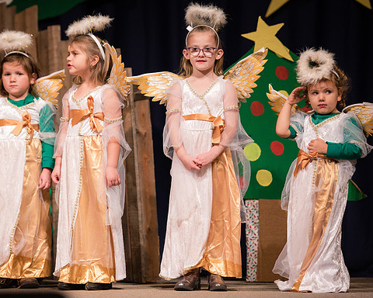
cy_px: 148
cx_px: 173
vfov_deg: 10.1
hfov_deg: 12.6
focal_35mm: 153
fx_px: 1689
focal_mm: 130
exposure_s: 1/400
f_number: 2.8
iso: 1600
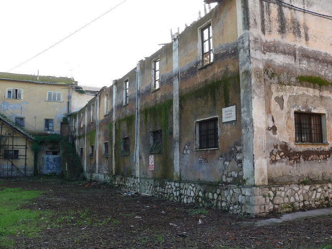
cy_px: 124
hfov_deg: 52.6
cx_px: 166
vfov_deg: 40.7
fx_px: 336
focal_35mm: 35
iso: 100
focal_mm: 7.4
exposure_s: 1/160
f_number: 4
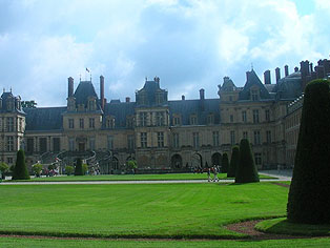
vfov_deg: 27.5
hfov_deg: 36.1
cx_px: 152
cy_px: 94
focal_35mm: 53
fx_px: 506
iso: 100
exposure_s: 1/676
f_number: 4.5
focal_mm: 5.6
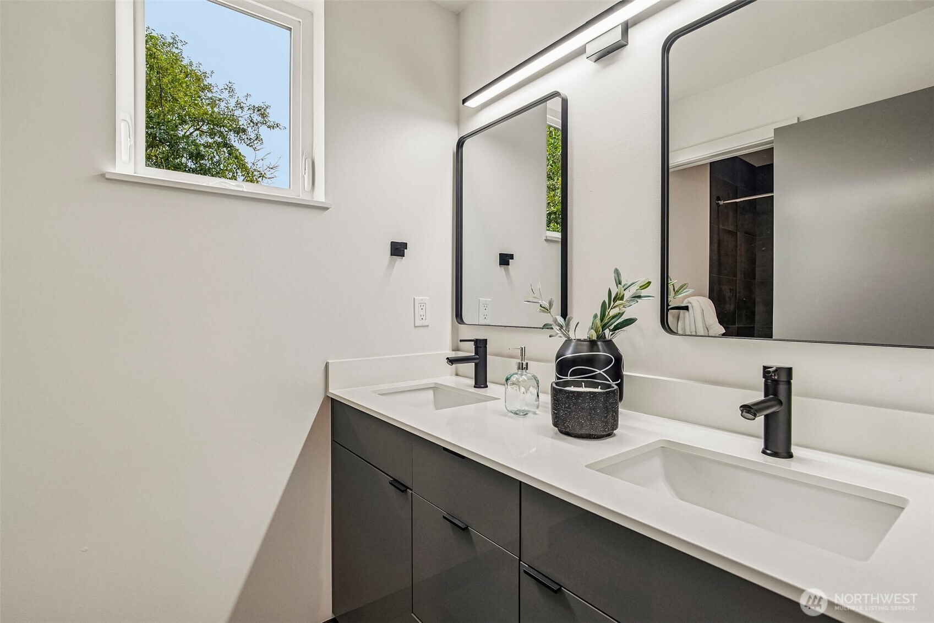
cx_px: 467
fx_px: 415
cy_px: 312
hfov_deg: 96.7
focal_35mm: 16
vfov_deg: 73.7
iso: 1600
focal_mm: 16
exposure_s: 1/160
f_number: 8
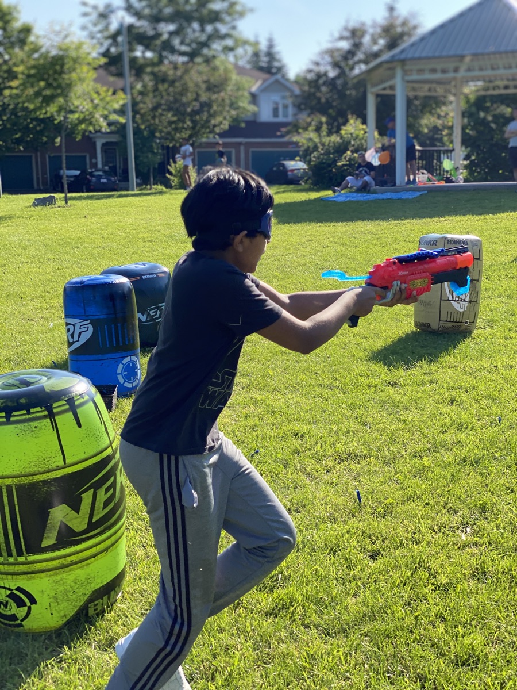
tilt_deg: -18.4
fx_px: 1036
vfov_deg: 36.8
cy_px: 345
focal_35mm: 52
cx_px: 258
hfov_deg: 28.0
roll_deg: -0.9
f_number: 2
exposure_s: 1/533
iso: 20
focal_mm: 6
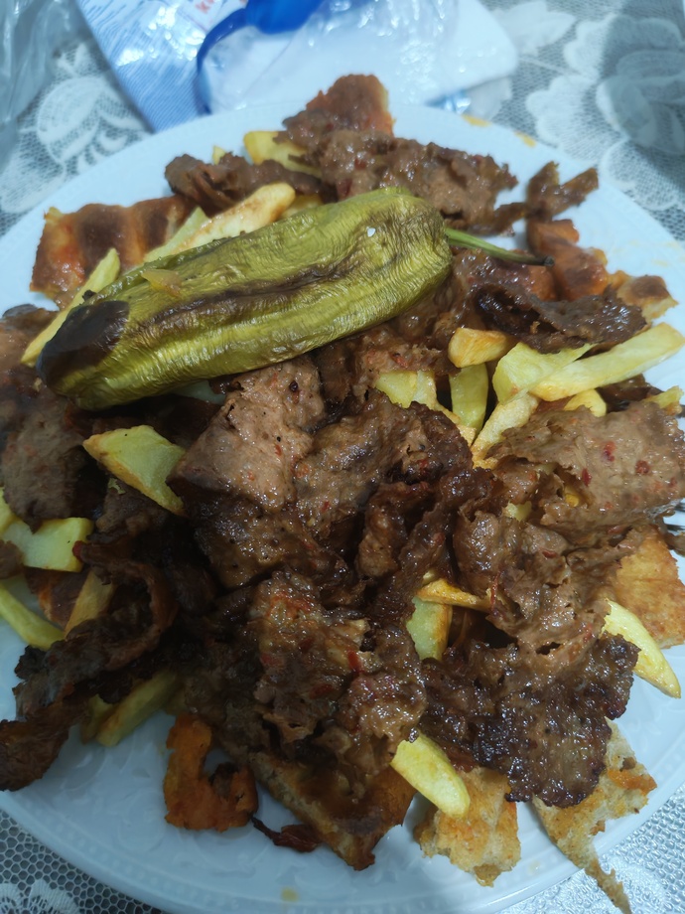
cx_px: 342
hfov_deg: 51.4
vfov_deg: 65.3
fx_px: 712
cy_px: 457
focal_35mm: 27
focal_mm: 6.12
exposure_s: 1/33
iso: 2500
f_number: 1.9
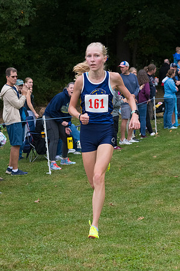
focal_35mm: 87
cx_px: 90
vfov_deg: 23.4
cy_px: 136
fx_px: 654
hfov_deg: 15.7
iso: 3200
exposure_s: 1/1600
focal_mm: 58
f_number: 5.6
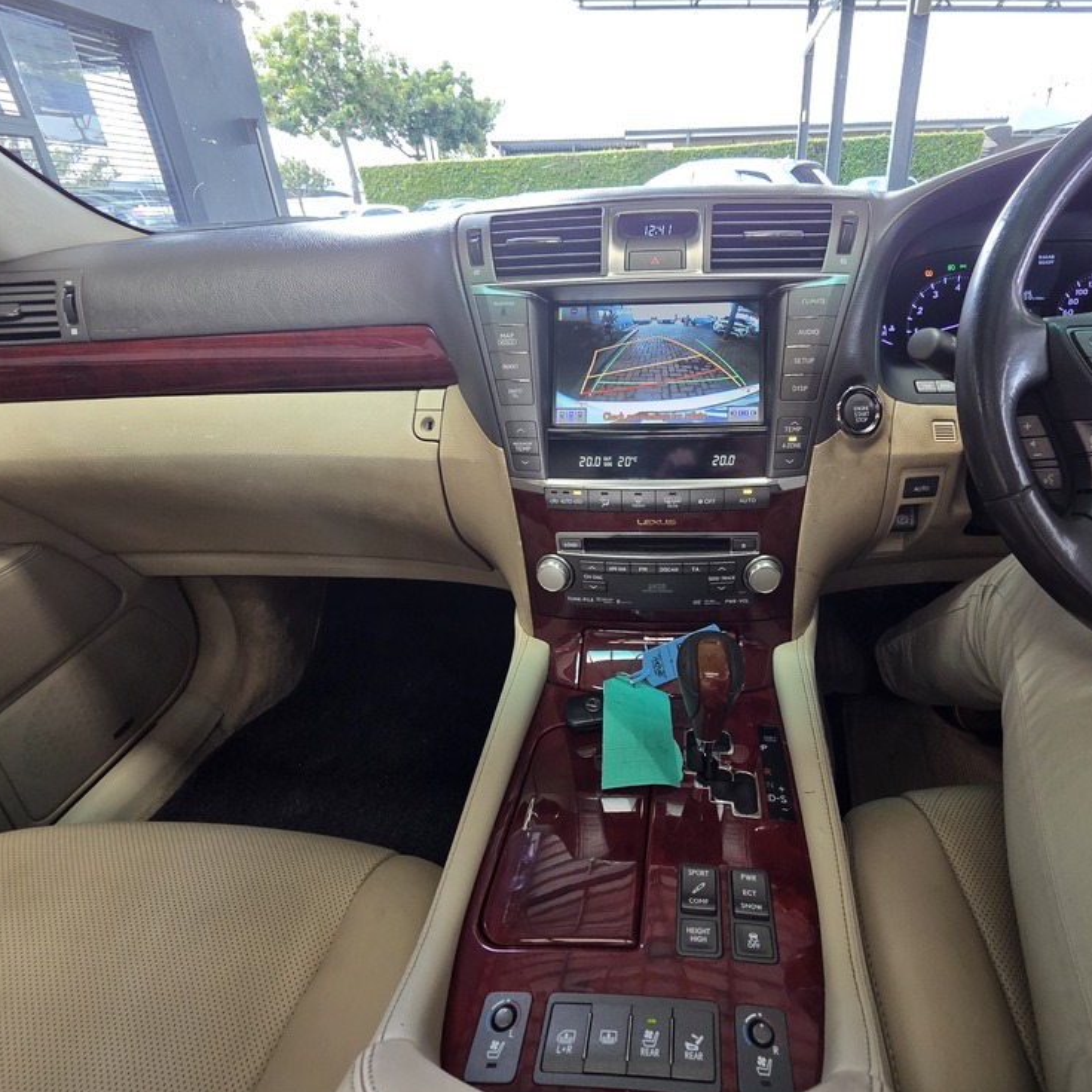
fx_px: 571
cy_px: 538
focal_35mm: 16
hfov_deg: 86.4
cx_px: 651
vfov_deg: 87.4
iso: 250
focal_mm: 2.2
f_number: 2.2
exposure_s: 1/68
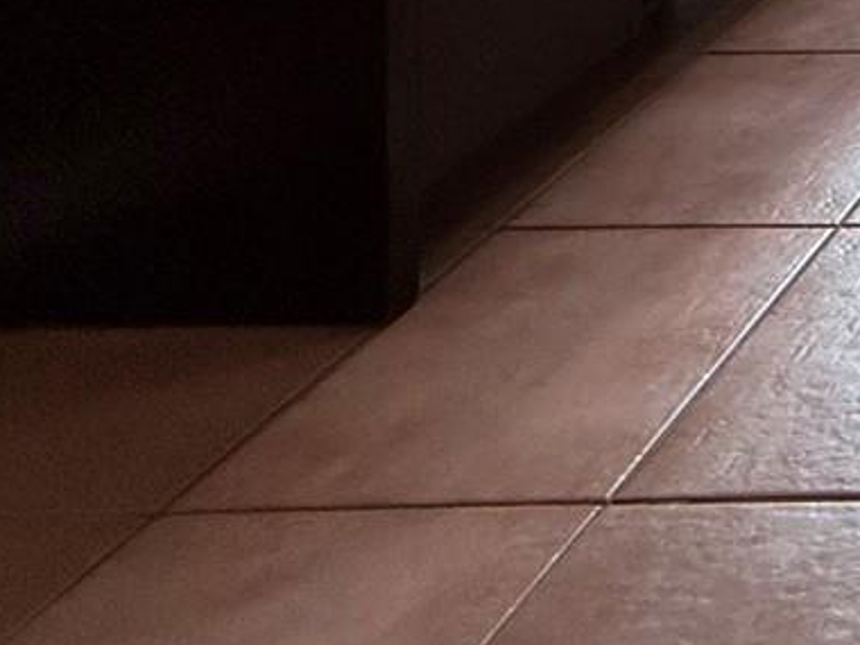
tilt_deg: -2.2
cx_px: 1711
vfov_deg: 17.6
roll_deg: -2.2
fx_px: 1466
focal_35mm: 59
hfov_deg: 19.3
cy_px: -650
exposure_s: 1/120
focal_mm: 2.22
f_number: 2.2
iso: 250
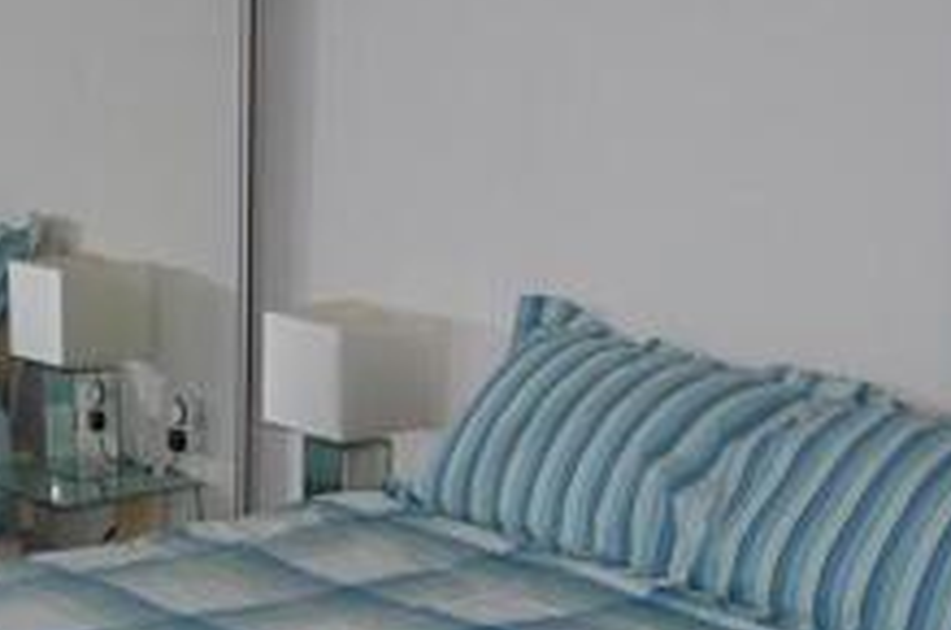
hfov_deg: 24.0
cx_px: 0
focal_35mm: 81
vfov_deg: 16.7
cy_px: 426
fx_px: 2135
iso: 400
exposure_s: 1/60
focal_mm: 18
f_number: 3.5
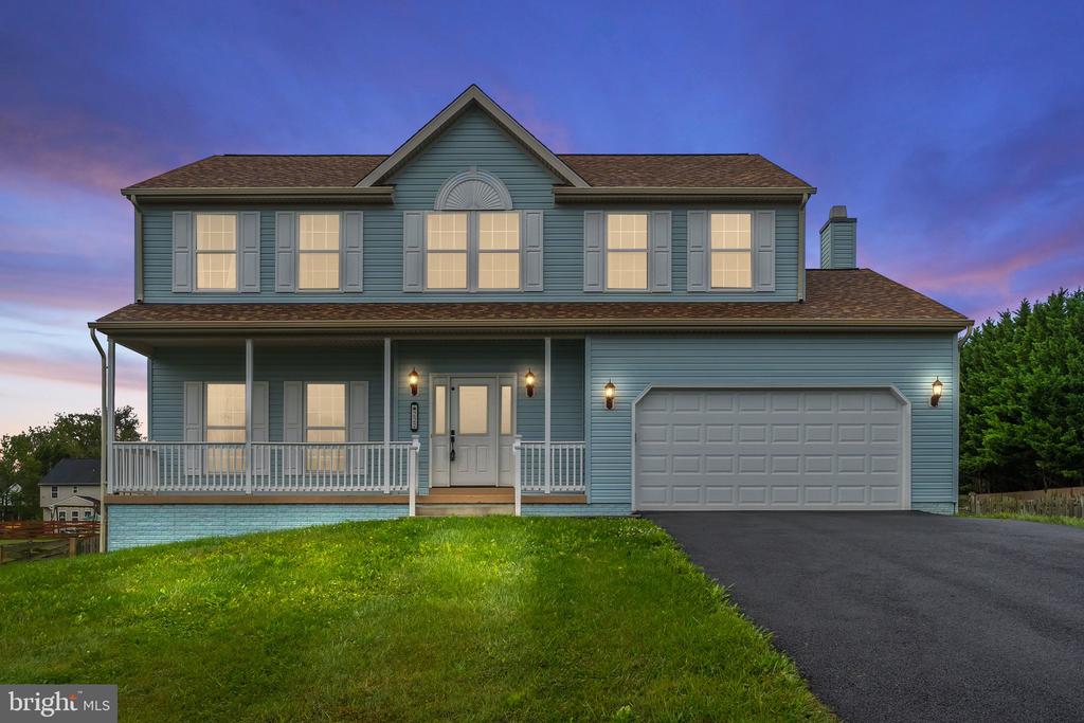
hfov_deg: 61.9
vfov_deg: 43.6
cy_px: 362
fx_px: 903
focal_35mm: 30
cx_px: 542
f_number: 8
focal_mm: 20
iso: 800
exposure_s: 1/1000
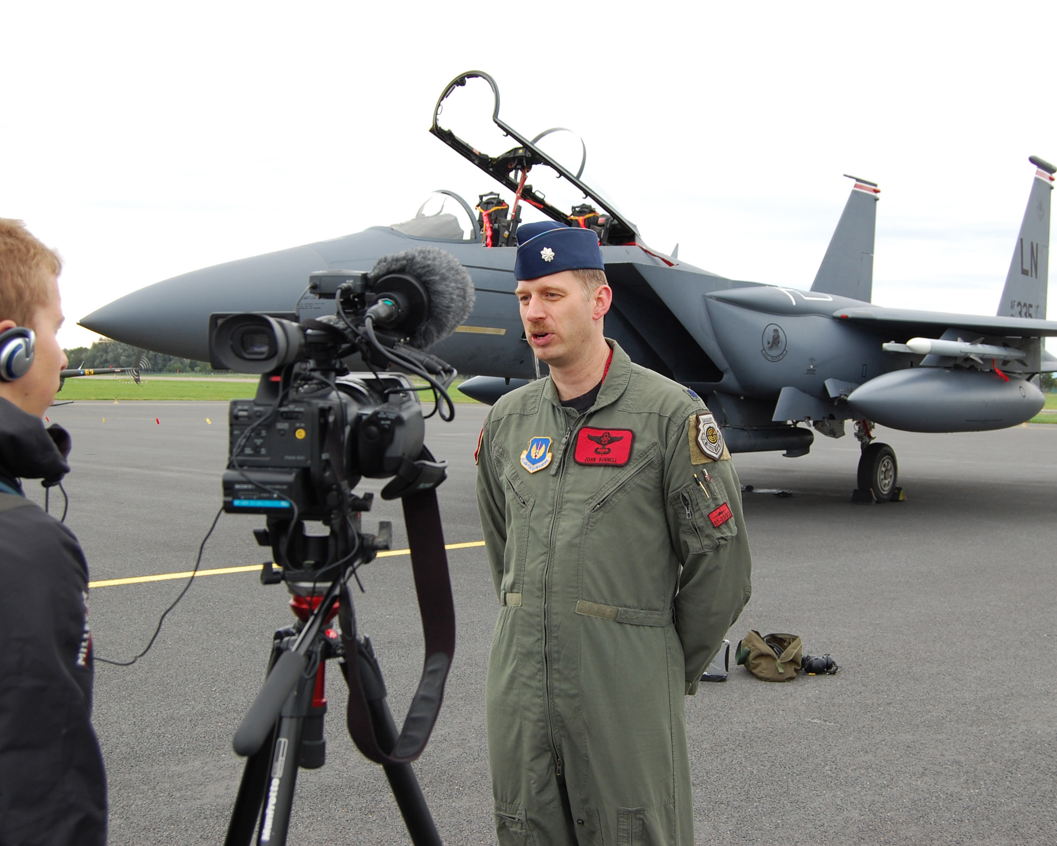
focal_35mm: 41
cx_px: 544
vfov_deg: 36.5
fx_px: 1282
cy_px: 422
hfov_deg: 44.8
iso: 200
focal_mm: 24
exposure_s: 1/125
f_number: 6.3
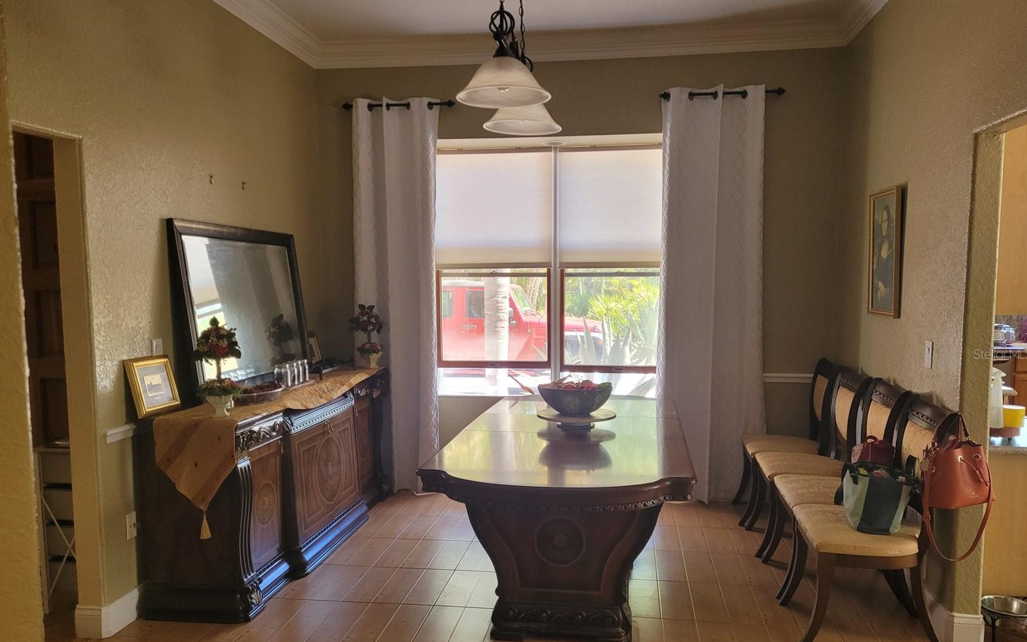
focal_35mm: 28
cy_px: 354
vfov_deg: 44.5
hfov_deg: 66.5
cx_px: 513
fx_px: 784
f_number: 1.8
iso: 320
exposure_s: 1/120
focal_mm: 5.4
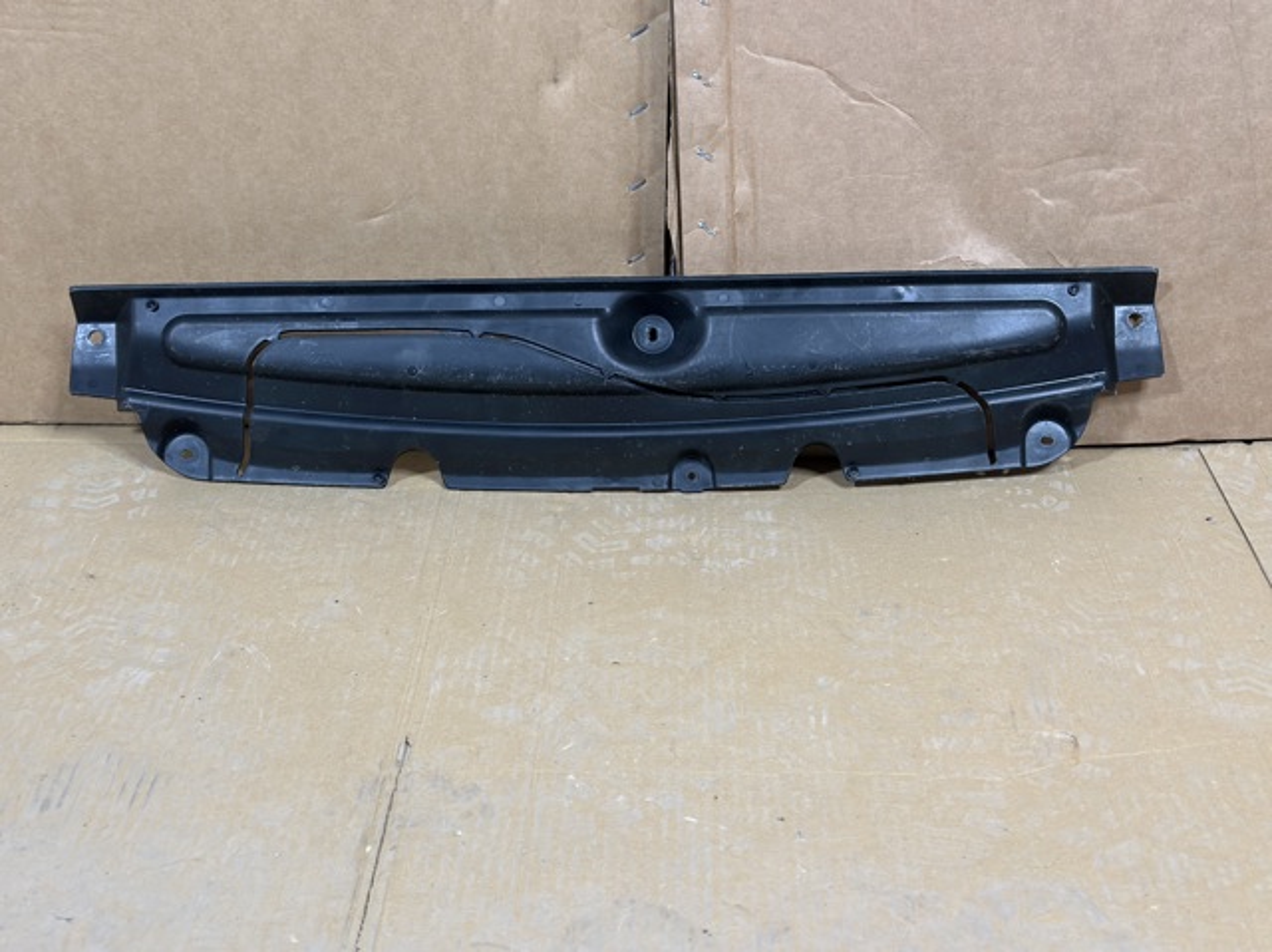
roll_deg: +0.9
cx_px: 636
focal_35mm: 48
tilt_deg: -26.3
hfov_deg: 39.7
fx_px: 1762
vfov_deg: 30.2
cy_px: 476
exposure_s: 1/50
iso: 200
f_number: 1.78
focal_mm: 6.86
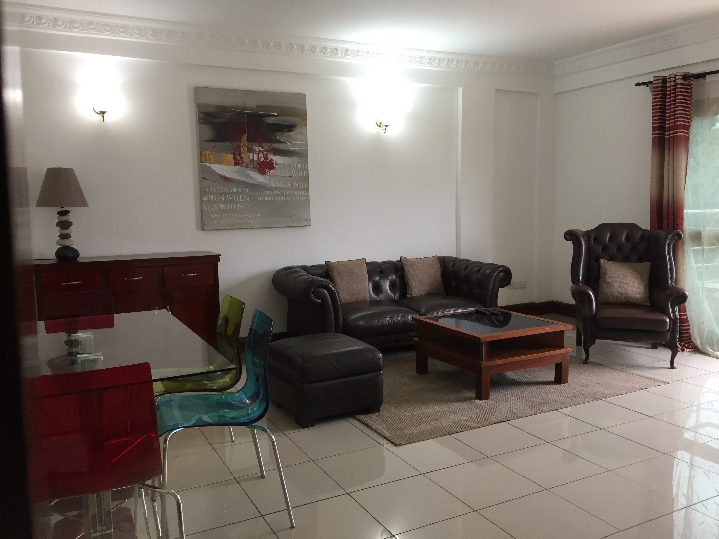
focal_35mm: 29
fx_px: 602
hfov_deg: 61.7
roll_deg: +0.1
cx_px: 360
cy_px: 270
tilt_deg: -5.4
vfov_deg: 48.2
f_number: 2.2
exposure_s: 1/33
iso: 80
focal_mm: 4.15
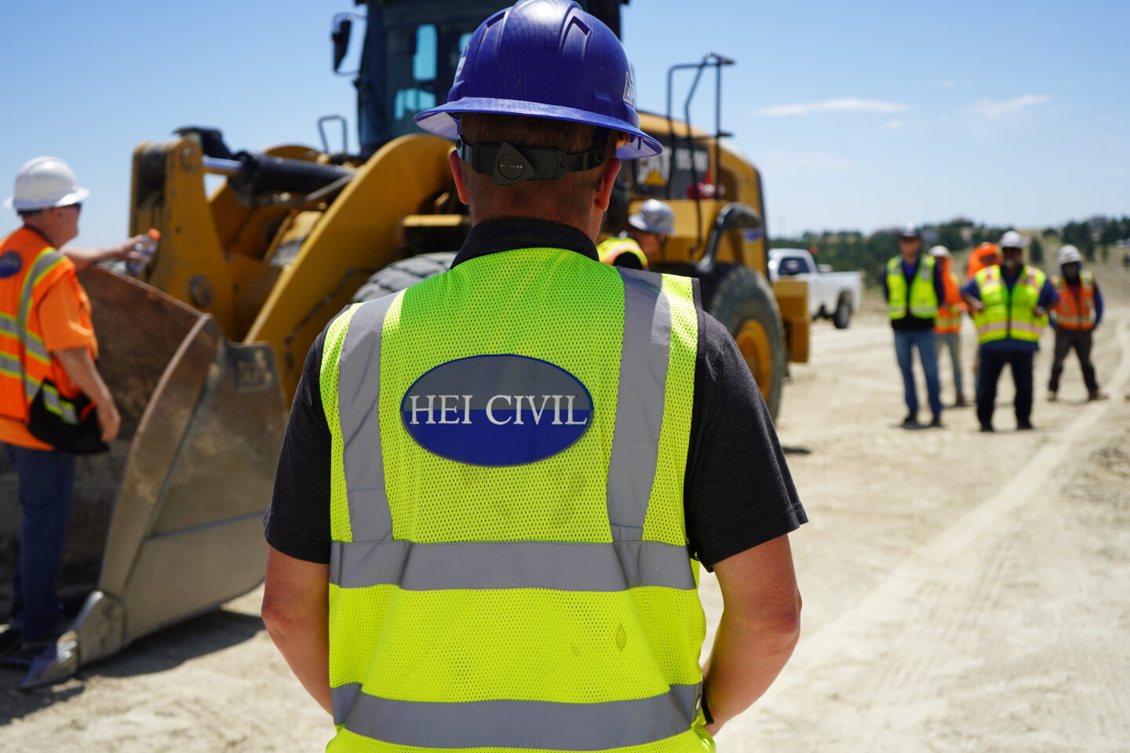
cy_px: 376
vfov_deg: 28.6
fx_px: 1475
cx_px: 565
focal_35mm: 47
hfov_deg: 41.9
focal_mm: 47
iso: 100
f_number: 5.6
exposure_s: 1/640
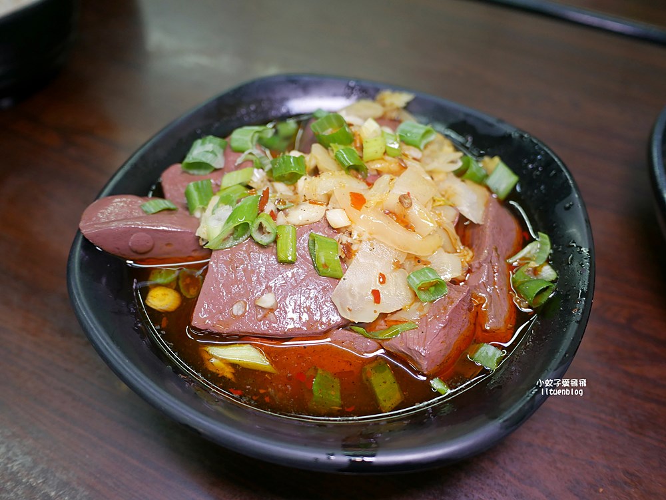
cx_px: 333
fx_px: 539
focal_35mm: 28
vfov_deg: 49.8
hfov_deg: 63.4
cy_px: 250
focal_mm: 14
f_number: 2.5
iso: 320
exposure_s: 1/60
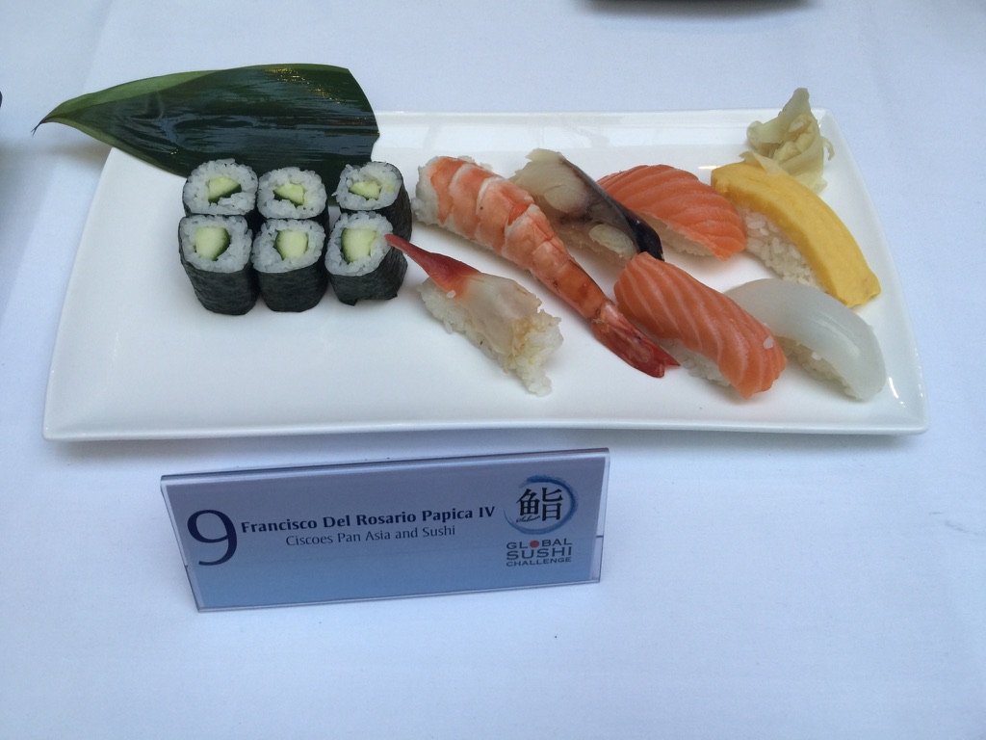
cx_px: 493
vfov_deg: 48.2
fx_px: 826
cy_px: 370
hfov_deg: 61.7
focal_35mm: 29
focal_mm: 4.15
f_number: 2.2
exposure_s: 1/33
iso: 32
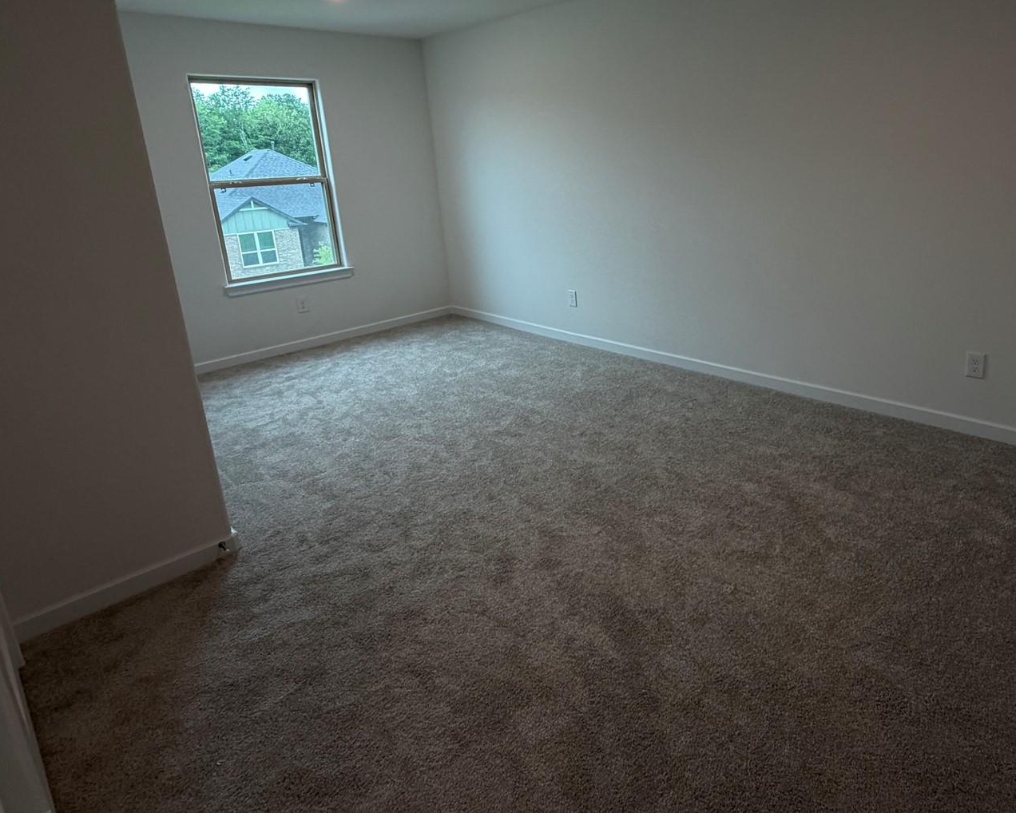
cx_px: 634
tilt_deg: -13.3
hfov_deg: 73.8
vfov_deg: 62.5
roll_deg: +2.9
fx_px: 662
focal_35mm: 22
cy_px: 319
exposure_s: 1/120
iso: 160
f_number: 2.2
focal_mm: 2.22
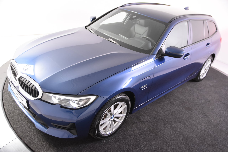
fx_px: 190
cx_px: 114
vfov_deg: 43.6
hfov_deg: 61.9
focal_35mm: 30
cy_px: 76
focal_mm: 20
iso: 1600
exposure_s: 1/40
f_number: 3.2
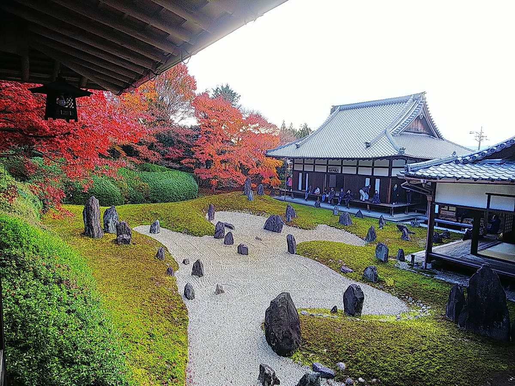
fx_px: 327
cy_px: 193
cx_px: 258
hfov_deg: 76.4
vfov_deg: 61.1
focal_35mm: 22
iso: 40
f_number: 1.94
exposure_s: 1/120
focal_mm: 3.4
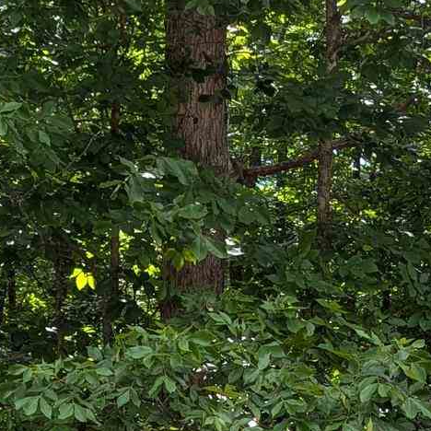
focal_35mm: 116
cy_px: 663
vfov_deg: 14.0
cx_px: 244
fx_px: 1634
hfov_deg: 15.0
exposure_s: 1/301
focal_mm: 4.53
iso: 29
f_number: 1.7
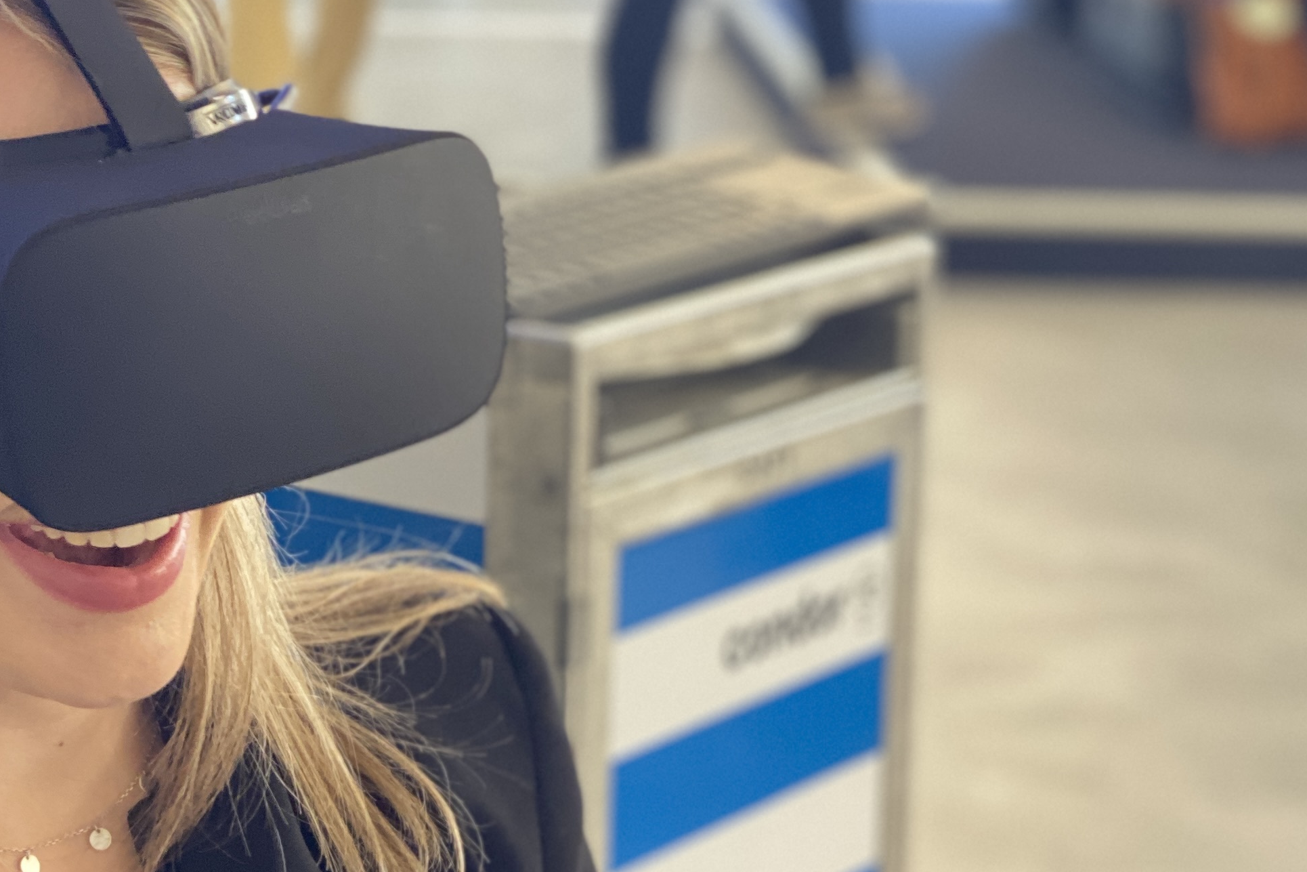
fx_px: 4103
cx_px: 362
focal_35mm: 113
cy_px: 287
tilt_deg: -9.4
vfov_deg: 12.1
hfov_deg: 18.0
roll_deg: -0.7
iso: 200
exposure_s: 1/38
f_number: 2
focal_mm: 6
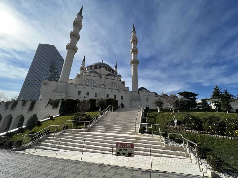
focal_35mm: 13
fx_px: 89
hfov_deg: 106.2
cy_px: 89
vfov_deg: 89.9
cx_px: 119
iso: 32
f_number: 1.8
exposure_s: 1/1980
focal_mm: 1.6
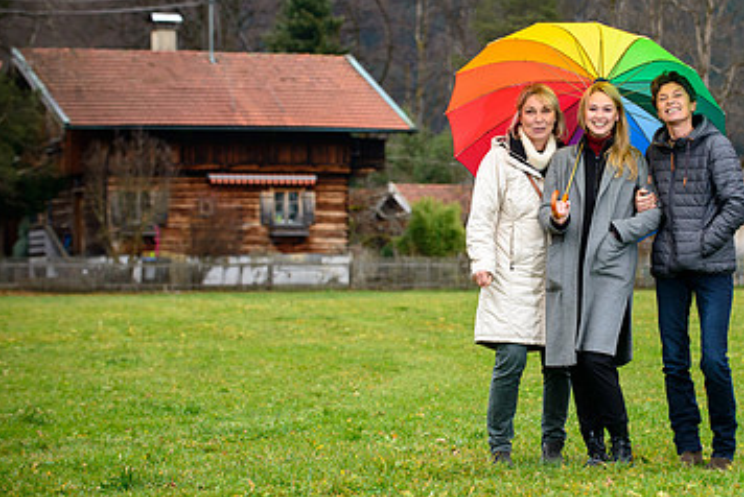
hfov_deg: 12.0
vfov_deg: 8.0
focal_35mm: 171
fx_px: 3537
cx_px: 548
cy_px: 233
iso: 800
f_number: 5
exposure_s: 1/250
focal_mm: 105
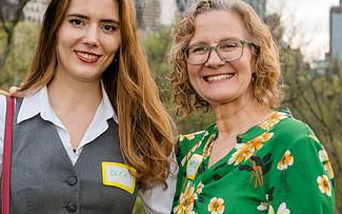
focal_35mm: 97
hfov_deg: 21.4
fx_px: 904
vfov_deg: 13.5
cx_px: 149
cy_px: 128
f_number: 3.5
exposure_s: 1/250
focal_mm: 44
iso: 1000
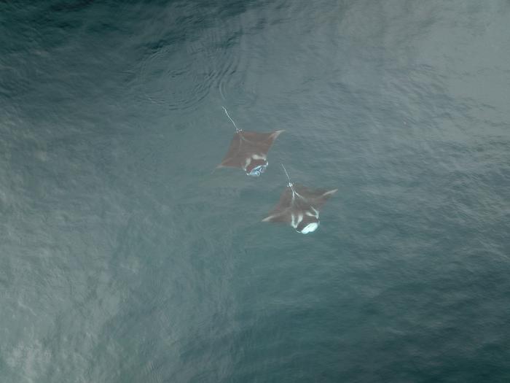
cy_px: 192
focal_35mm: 26
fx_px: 383
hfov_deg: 67.3
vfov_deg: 53.1
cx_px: 255
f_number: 2.2
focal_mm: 4.73
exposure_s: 1/100
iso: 105
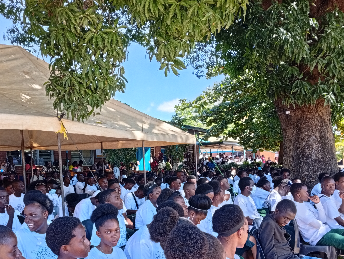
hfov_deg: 49.7
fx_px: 368
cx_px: 137
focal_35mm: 37
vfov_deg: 38.2
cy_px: 181
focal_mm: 3.98
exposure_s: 1/100
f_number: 1.8
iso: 76
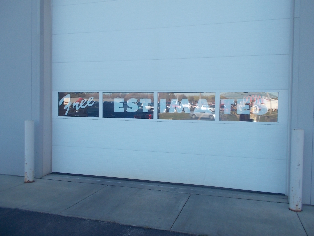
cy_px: 118
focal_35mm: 29
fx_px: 263
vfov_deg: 48.2
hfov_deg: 61.7
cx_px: 157
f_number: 3.3
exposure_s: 1/250
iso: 100
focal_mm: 4.1
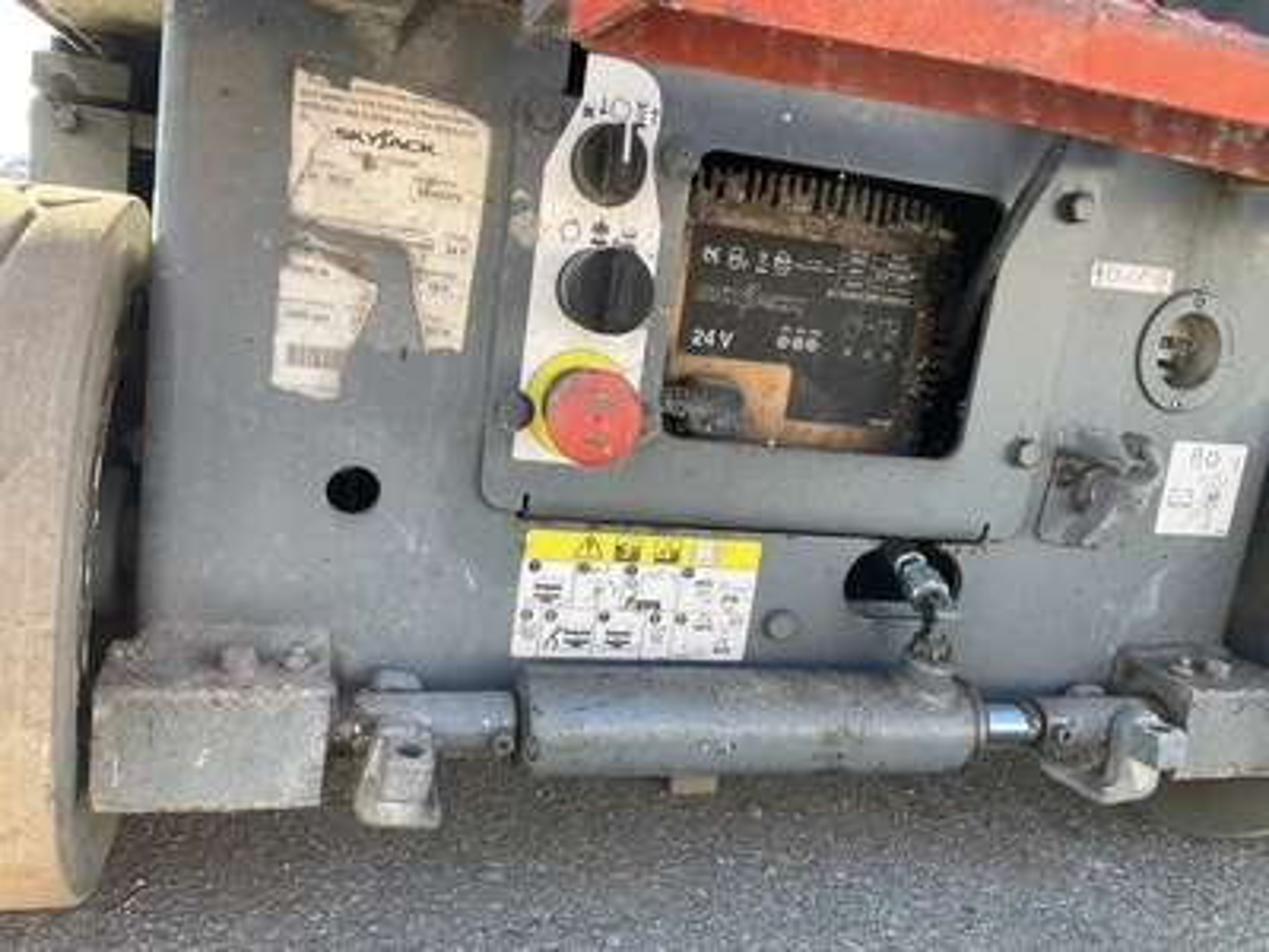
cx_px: 634
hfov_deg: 61.7
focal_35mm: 29
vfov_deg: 48.2
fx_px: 1063
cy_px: 476
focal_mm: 3
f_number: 1.8
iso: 20
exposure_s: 1/134
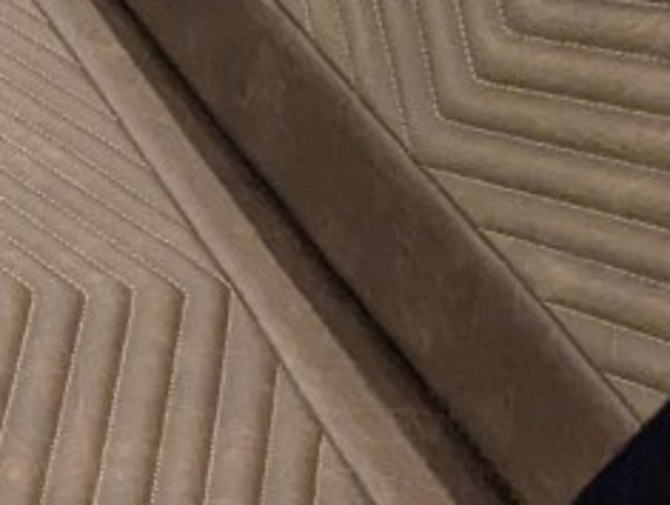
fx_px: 1842
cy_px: 40
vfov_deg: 15.4
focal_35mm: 95
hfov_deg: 14.1
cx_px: -945
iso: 492
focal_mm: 2.35
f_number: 2.2
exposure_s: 1/28.4
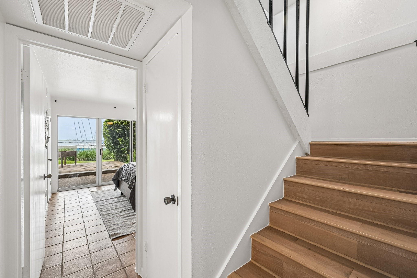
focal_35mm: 15
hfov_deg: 100.4
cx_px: 208
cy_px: 139
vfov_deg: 77.3
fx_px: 174
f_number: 8
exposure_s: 1/30
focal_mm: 15
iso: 400
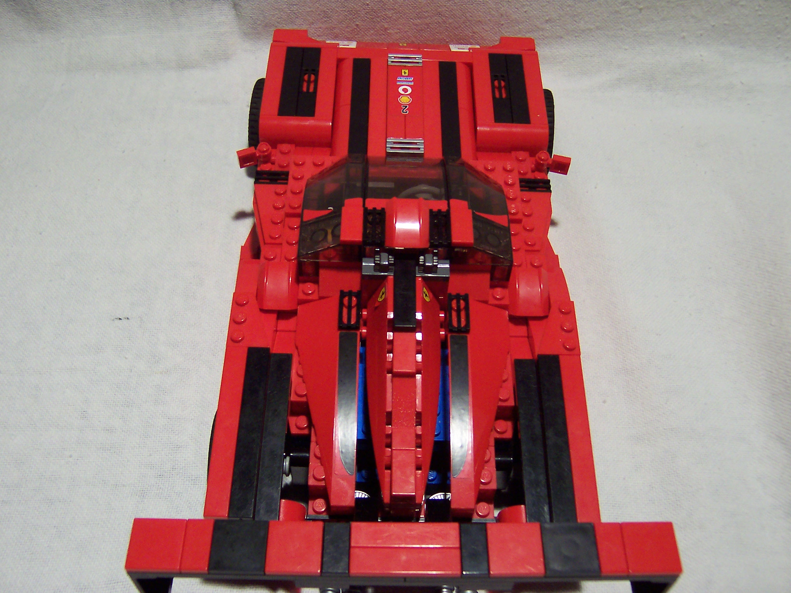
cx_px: 396
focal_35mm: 36
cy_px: 296
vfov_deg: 39.7
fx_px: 823
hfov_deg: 51.4
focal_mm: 5.6
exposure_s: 1/30
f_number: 2.8
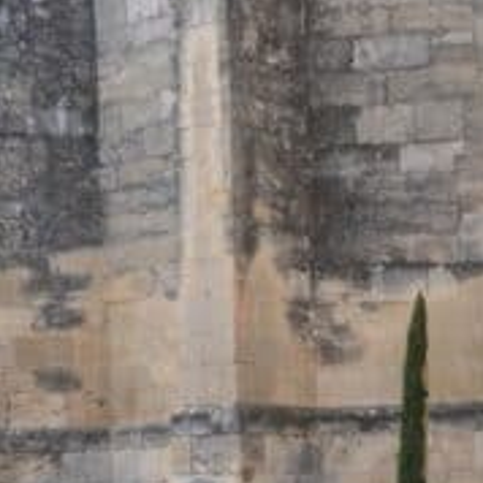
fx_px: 1563
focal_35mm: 99
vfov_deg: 16.7
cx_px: 429
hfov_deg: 17.3
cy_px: 605
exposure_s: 1/800
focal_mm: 18
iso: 400
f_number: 4
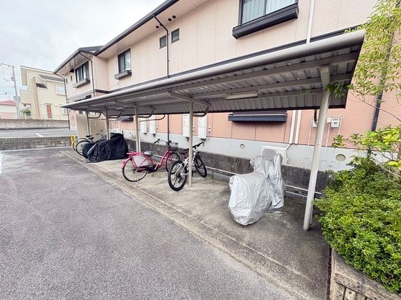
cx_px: 200
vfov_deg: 85.7
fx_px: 162
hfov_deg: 102.1
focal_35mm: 14
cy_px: 150
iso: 64
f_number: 2.2
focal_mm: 2.22
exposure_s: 1/111
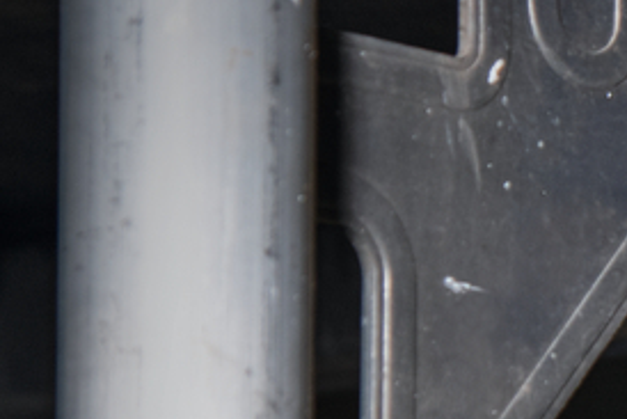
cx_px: 1513
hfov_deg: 4.7
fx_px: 7441
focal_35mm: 427
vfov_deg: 3.2
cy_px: 579
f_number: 5.6
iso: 200
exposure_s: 1/125
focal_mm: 78
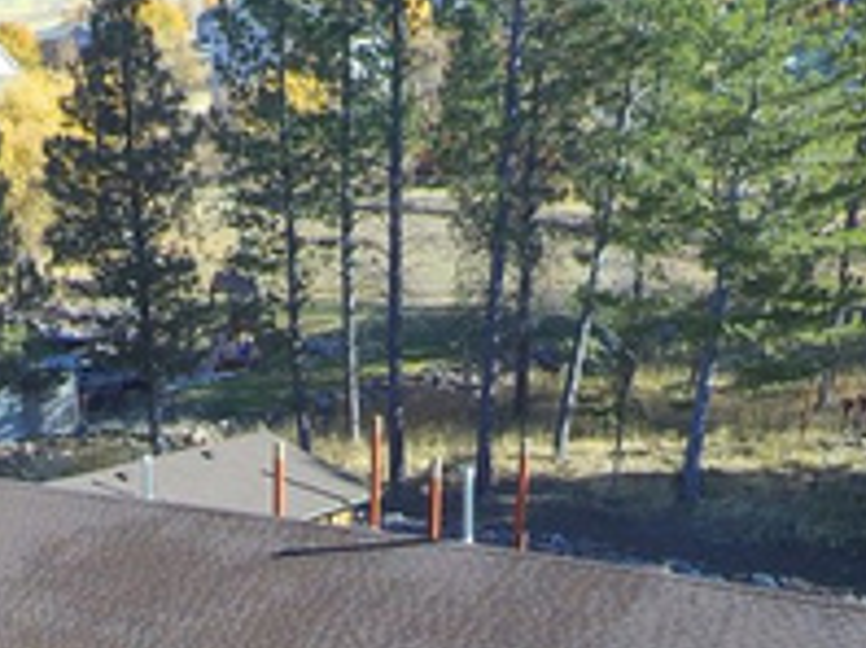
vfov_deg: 21.2
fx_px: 1374
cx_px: 258
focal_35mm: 55
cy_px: 1038
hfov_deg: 34.5
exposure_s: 1/321
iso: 100
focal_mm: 3.15
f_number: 2.8
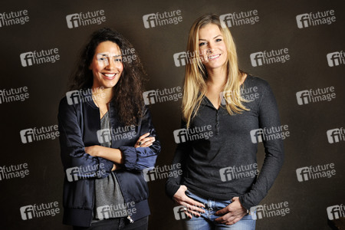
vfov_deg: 20.6
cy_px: 115
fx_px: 632
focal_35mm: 66
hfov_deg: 30.5
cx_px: 172
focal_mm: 66
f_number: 5
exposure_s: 1/30
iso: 800
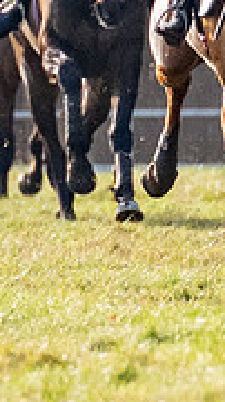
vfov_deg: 0.9
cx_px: 634
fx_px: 26874
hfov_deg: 0.5
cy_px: -89
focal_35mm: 2529
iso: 800
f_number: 4
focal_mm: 280
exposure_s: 1/5000
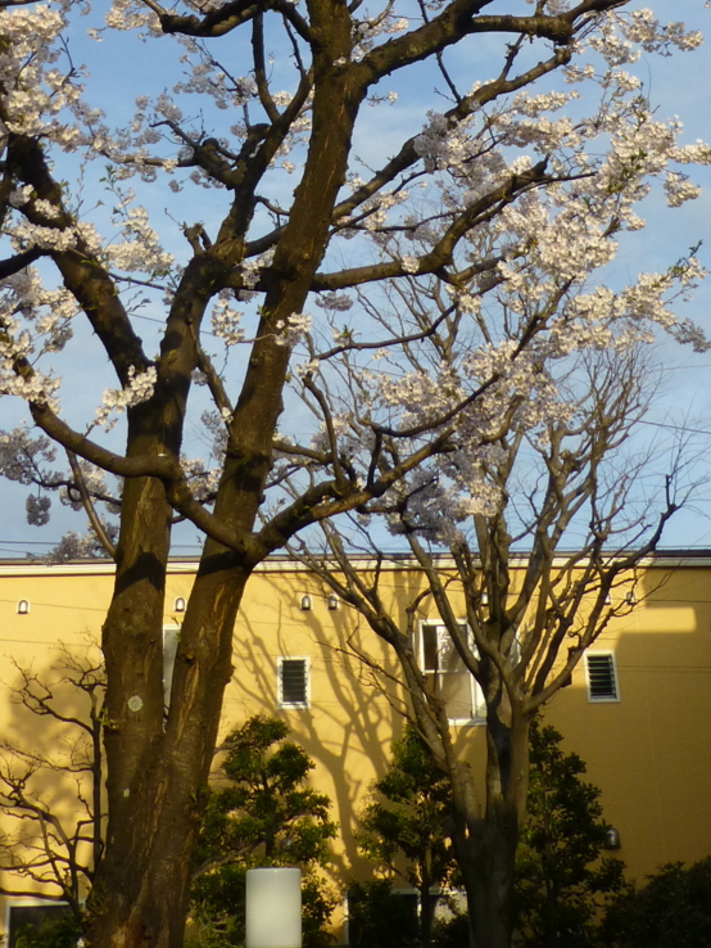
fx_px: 1423
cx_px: 354
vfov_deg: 33.9
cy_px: 21
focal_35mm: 52
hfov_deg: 28.0
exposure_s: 1/500
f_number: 4
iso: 100
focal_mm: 4.3
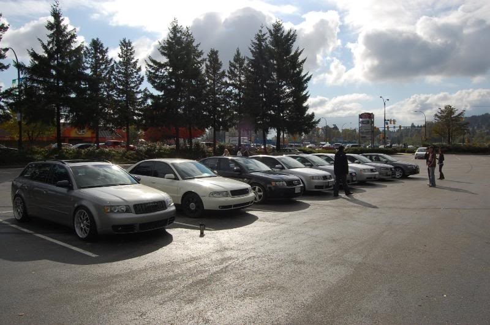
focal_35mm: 27
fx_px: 367
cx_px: 245
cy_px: 162
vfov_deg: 47.8
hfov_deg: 67.5
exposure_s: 1/500
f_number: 11
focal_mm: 18
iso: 200
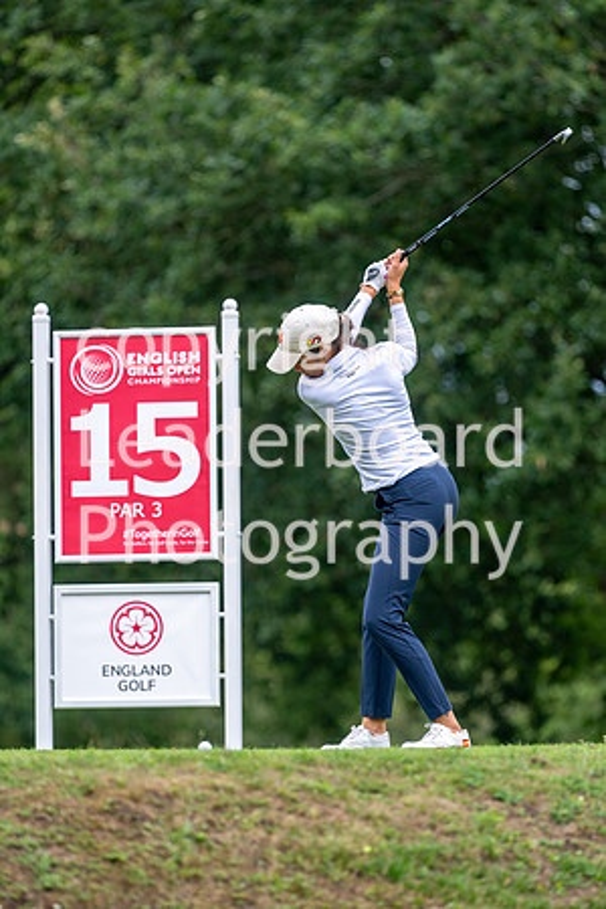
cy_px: 454
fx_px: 7574
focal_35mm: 300
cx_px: 303
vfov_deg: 6.9
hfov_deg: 4.6
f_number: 5
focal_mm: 300
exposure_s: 1/1000
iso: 400
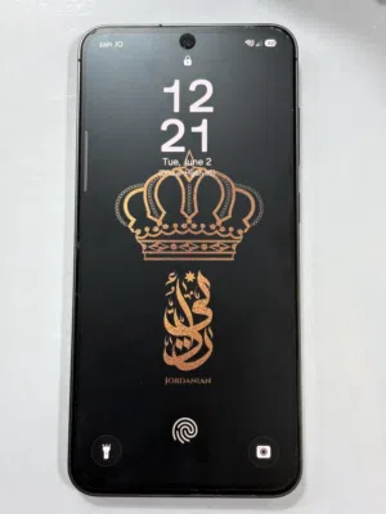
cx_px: 193
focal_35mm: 52
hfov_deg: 28.0
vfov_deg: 36.8
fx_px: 773
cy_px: 257
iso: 80
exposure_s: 1/50
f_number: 1.6
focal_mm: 5.96
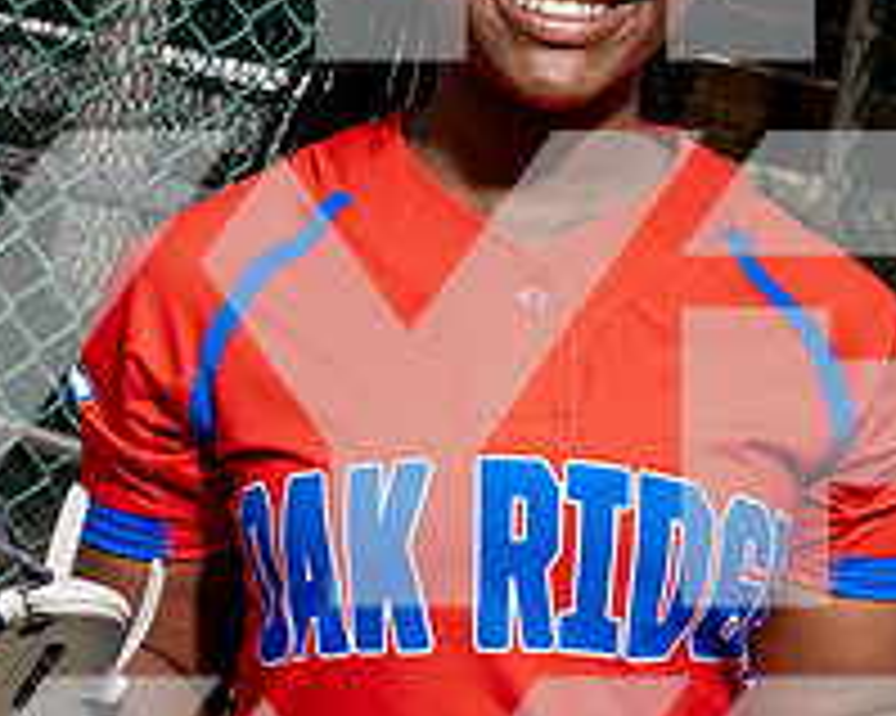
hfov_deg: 19.9
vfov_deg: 16.0
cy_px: 372
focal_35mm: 96
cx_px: 594
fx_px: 2544
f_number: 8
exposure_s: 1/250
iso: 100
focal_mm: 35
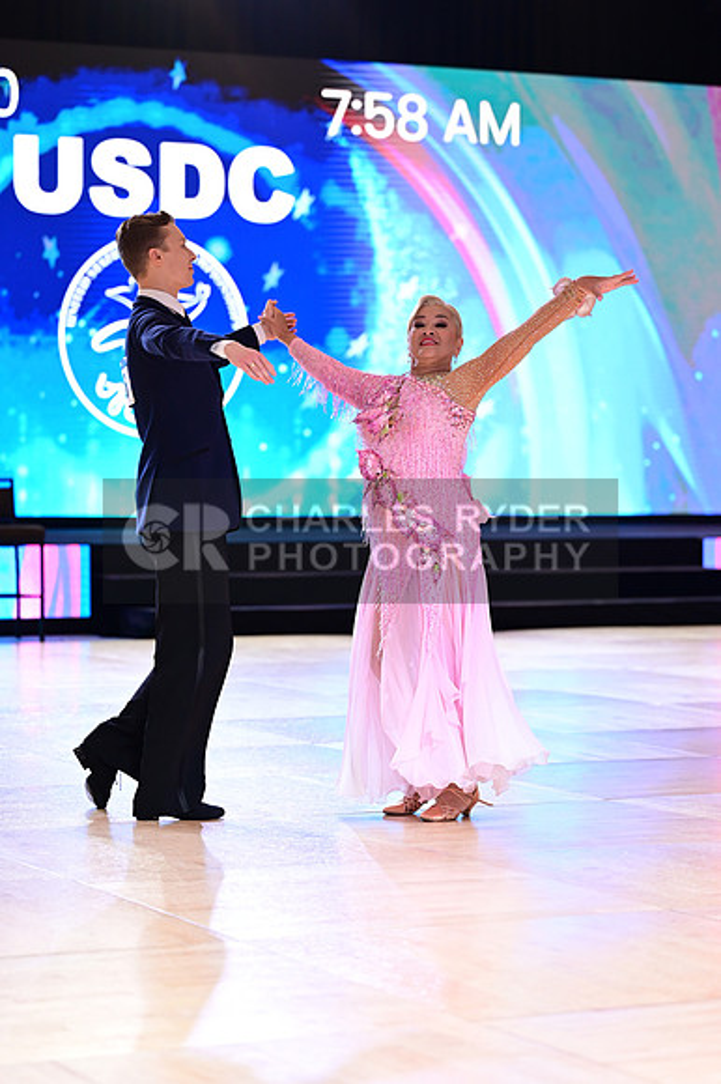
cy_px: 542
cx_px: 360
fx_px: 2977
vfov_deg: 20.6
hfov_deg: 13.8
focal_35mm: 99
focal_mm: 99
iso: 2000
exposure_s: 1/400
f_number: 2.8
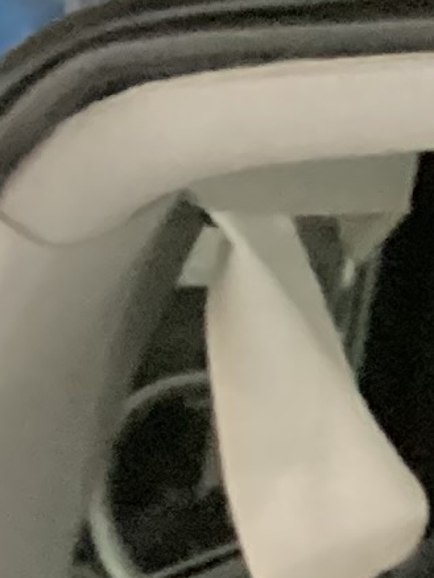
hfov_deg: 5.7
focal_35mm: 231
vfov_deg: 7.8
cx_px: 1582
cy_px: 1504
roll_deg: +0.0
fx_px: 3858
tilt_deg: -24.9
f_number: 2.4
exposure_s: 1/24
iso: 800
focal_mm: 3.3
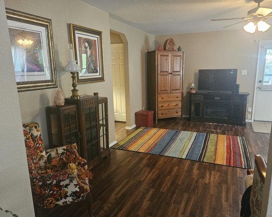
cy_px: 110
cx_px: 147
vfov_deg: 56.8
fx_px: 201
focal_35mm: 25
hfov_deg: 68.0
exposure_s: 1/30
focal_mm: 5.4
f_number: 1.8
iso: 640
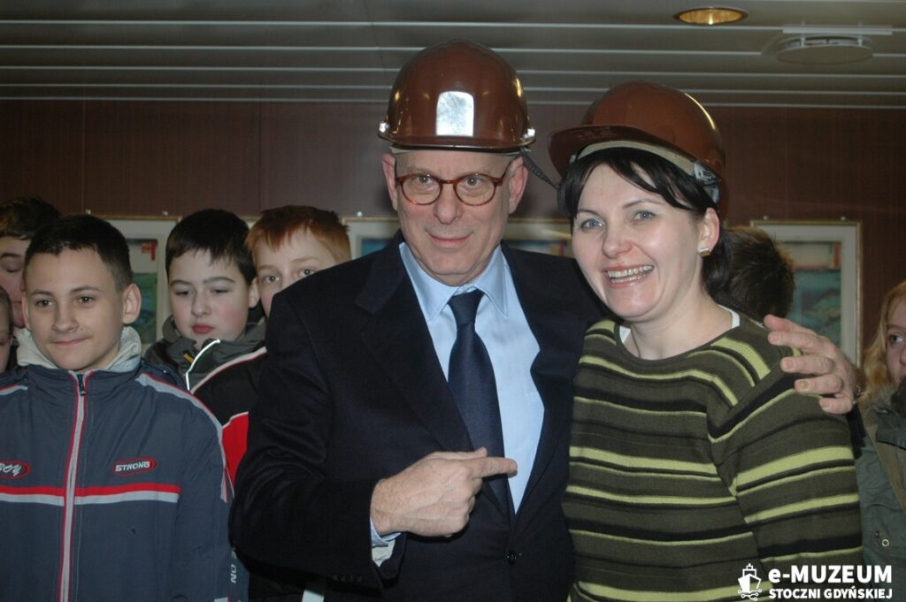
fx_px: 1509
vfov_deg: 22.6
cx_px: 453
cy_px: 301
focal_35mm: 60
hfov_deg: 33.4
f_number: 5.6
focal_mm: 40
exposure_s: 1/60
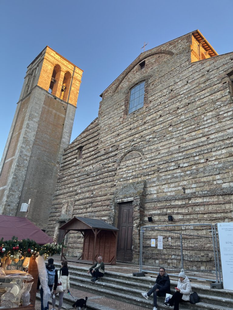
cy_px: 155
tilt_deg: +23.2
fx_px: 233
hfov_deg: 53.1
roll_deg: -3.9
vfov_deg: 67.3
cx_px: 116
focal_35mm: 26
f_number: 1.6
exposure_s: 1/100
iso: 32
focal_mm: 5.1
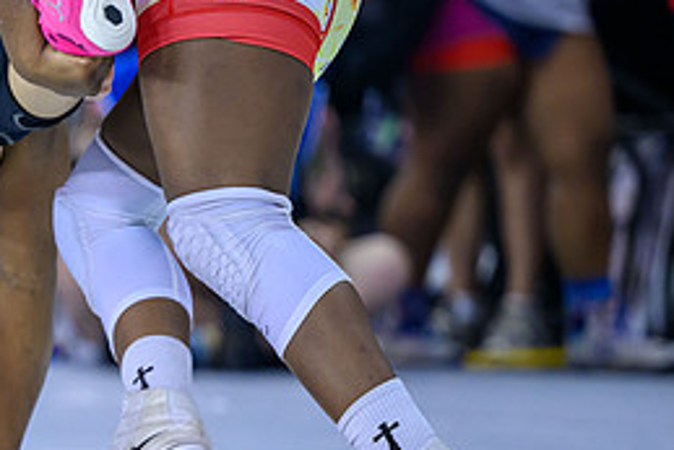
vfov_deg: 3.2
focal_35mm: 432
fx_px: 8092
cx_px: -23
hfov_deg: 4.8
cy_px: 278
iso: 3200
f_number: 2.8
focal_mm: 165
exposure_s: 1/800
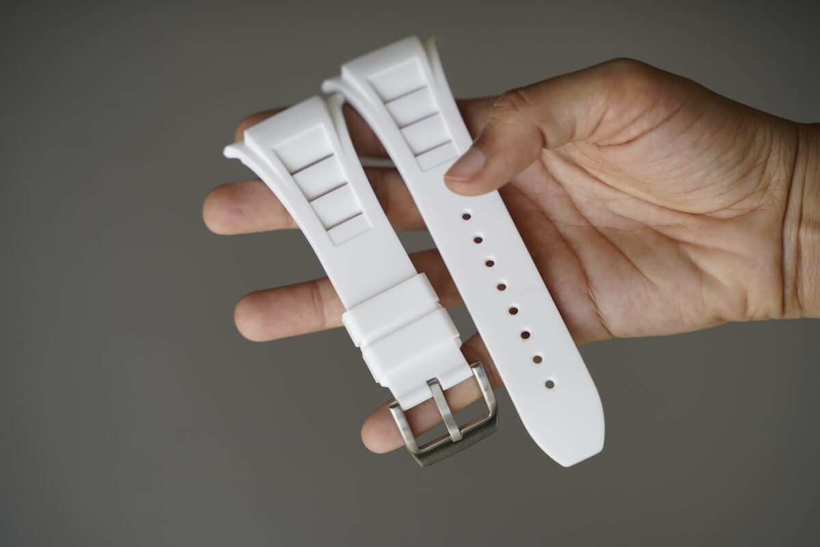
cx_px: 410
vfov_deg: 18.2
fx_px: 1708
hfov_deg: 27.0
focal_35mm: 75
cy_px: 274
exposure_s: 1/100
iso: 100
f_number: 4
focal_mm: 75
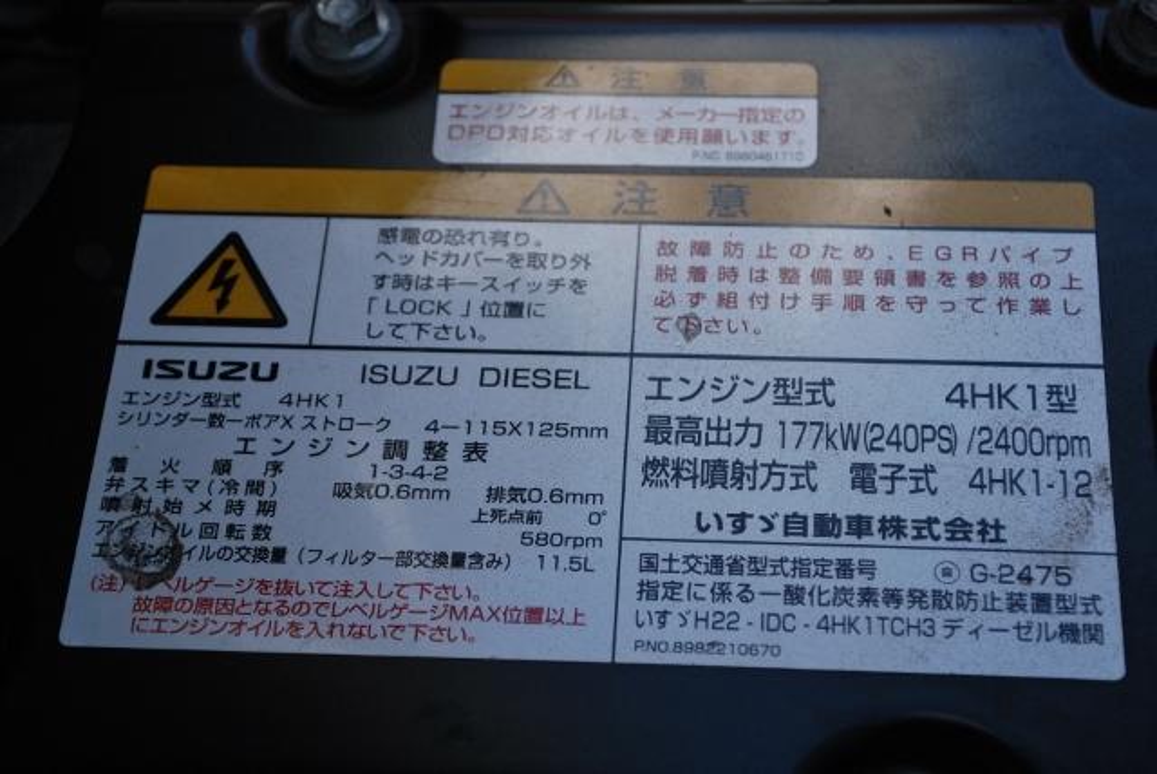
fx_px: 2654
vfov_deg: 16.6
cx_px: 578
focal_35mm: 82
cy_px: 387
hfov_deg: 24.6
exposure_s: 1/320
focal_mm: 55
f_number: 5.6
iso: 200
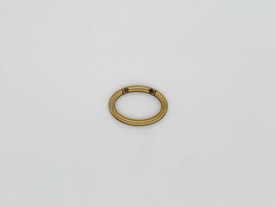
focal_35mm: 48
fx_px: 383
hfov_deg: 39.7
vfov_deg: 30.3
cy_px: 104
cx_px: 138
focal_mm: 6.86
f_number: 1.78
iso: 64
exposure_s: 1/2532
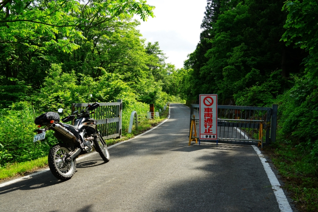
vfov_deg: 45.0
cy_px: 106
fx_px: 256
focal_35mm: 29
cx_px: 159
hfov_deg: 63.6
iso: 100
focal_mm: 29
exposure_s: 1/90
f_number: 8
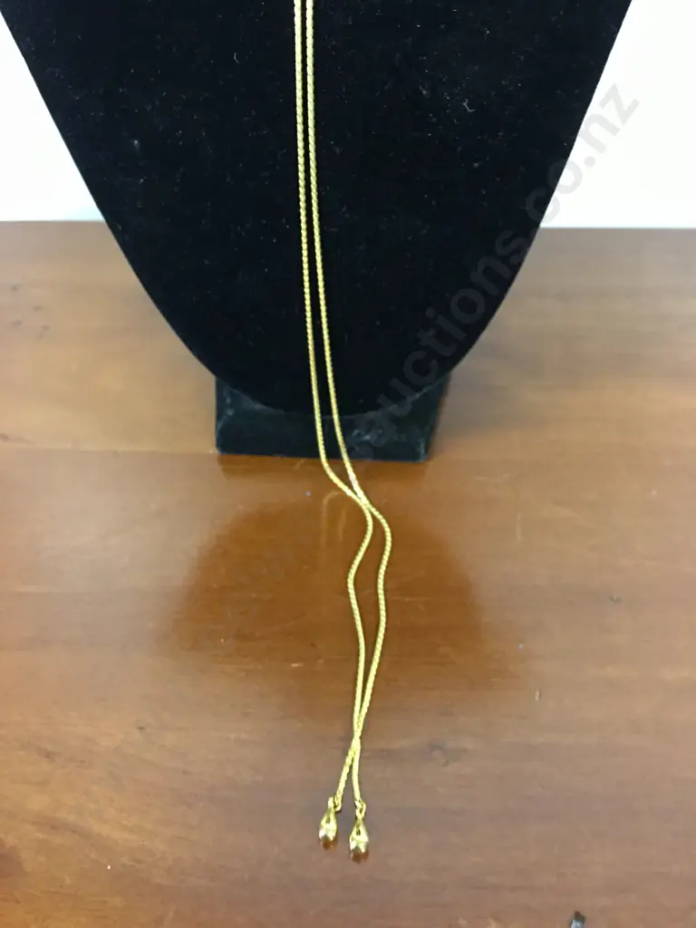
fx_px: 777
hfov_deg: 48.2
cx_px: 348
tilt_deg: -43.8
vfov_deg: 61.7
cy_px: 464
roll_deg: +0.7
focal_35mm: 29
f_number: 2.2
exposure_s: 1/8
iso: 160
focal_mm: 4.15
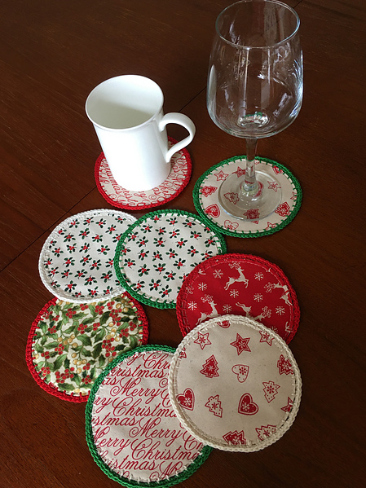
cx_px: 189
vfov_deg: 58.4
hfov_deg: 45.4
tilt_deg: -58.0
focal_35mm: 31
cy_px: 241
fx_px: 437
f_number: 2.2
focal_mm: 4.15
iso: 50
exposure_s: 1/33
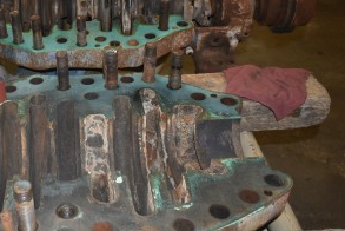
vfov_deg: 29.3
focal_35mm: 46
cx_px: 72
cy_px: 118
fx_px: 441
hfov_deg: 41.0
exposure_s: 1/125
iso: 900
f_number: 3.5
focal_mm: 18
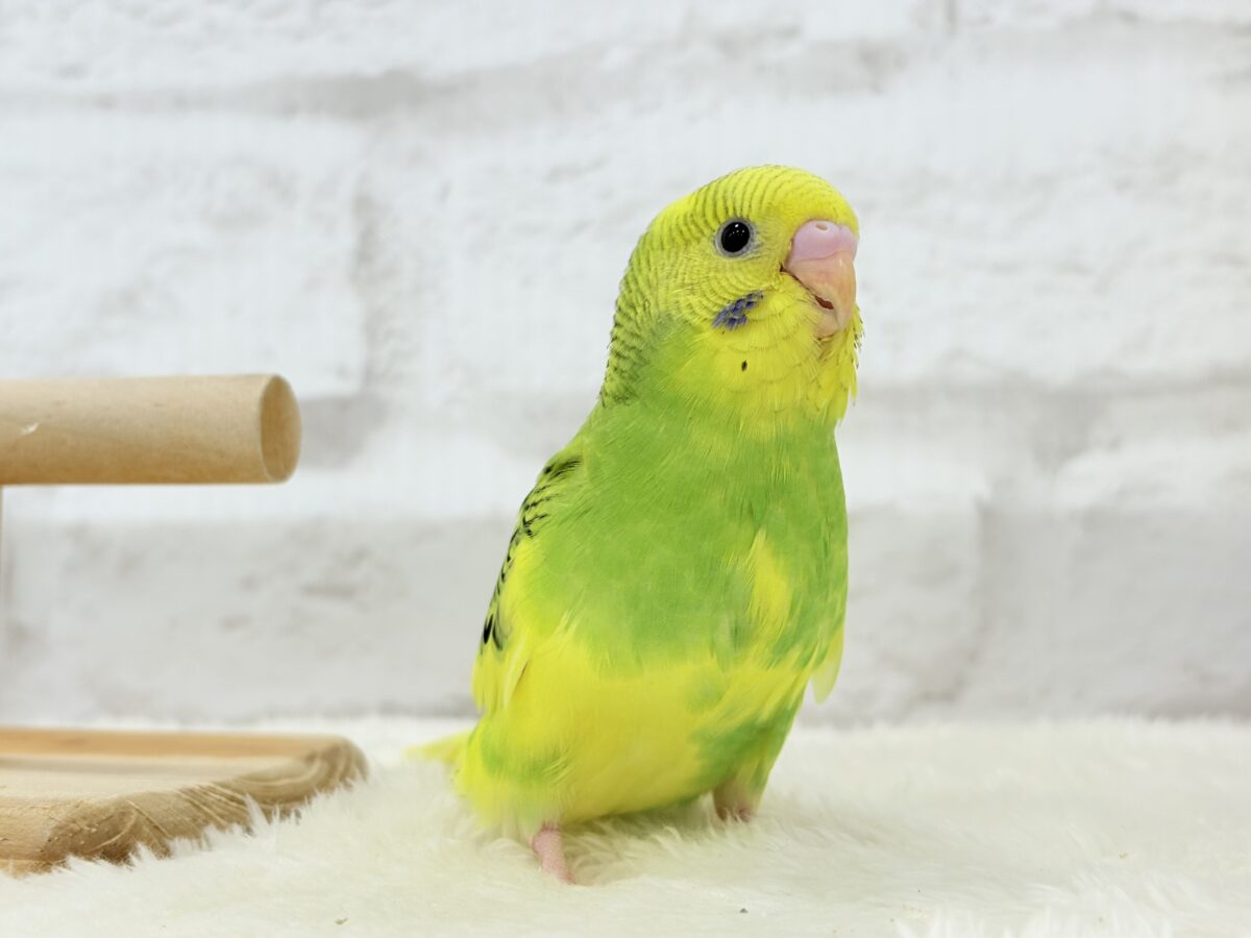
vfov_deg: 28.0
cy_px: 469
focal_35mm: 52
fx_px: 1879
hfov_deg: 36.8
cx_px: 626
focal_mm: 5.96
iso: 50
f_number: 1.6
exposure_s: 1/100
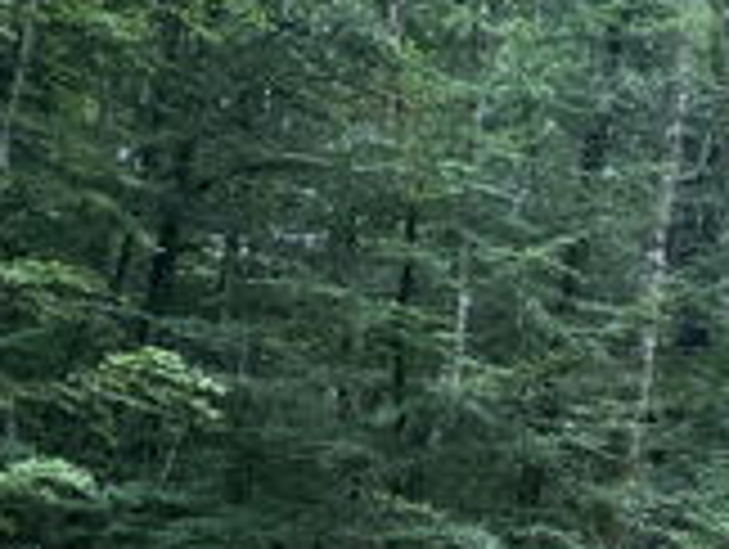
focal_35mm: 77
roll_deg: -1.4
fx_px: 1624
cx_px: 621
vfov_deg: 18.4
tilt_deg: +4.7
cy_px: 626
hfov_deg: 24.7
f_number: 1.8
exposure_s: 1/30
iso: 500
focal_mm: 4.25
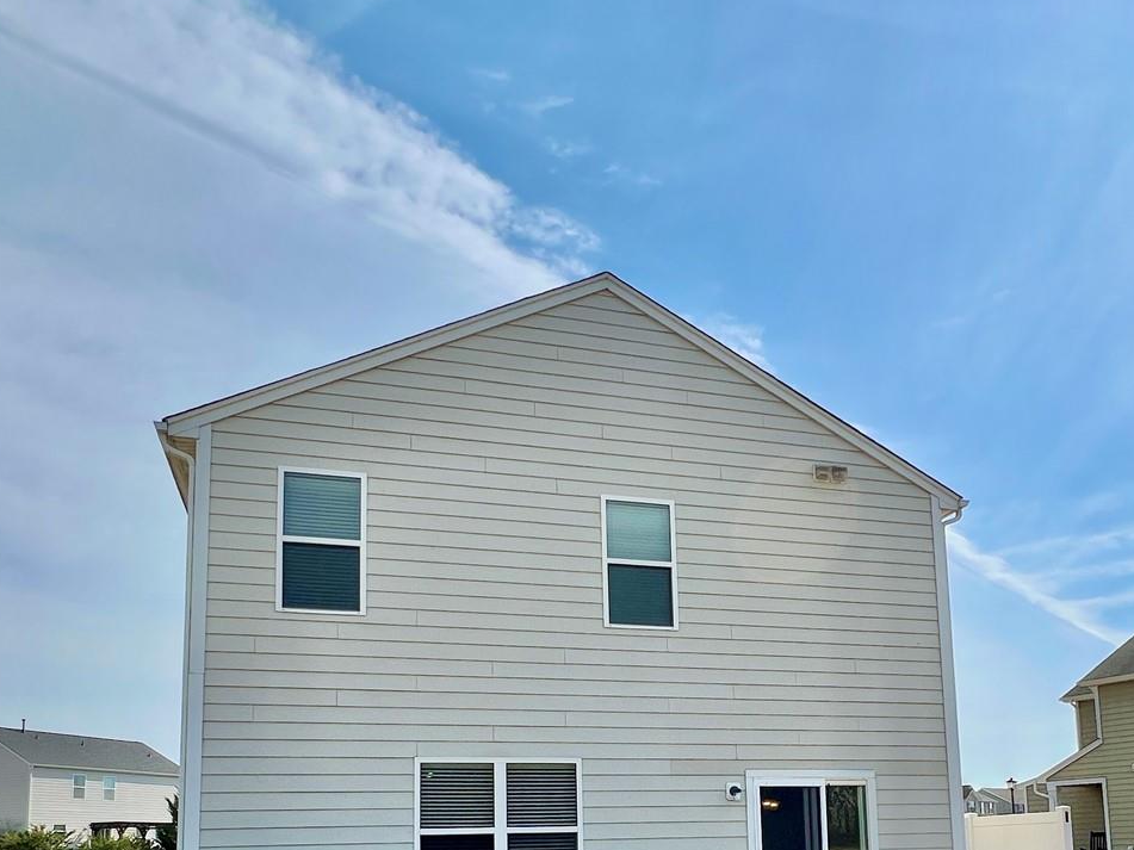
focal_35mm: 28
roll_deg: +2.0
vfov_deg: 45.7
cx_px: 612
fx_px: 917
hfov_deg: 63.4
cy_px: 744
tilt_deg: +7.3
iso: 32
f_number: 1.8
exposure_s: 1/1908
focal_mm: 1.57
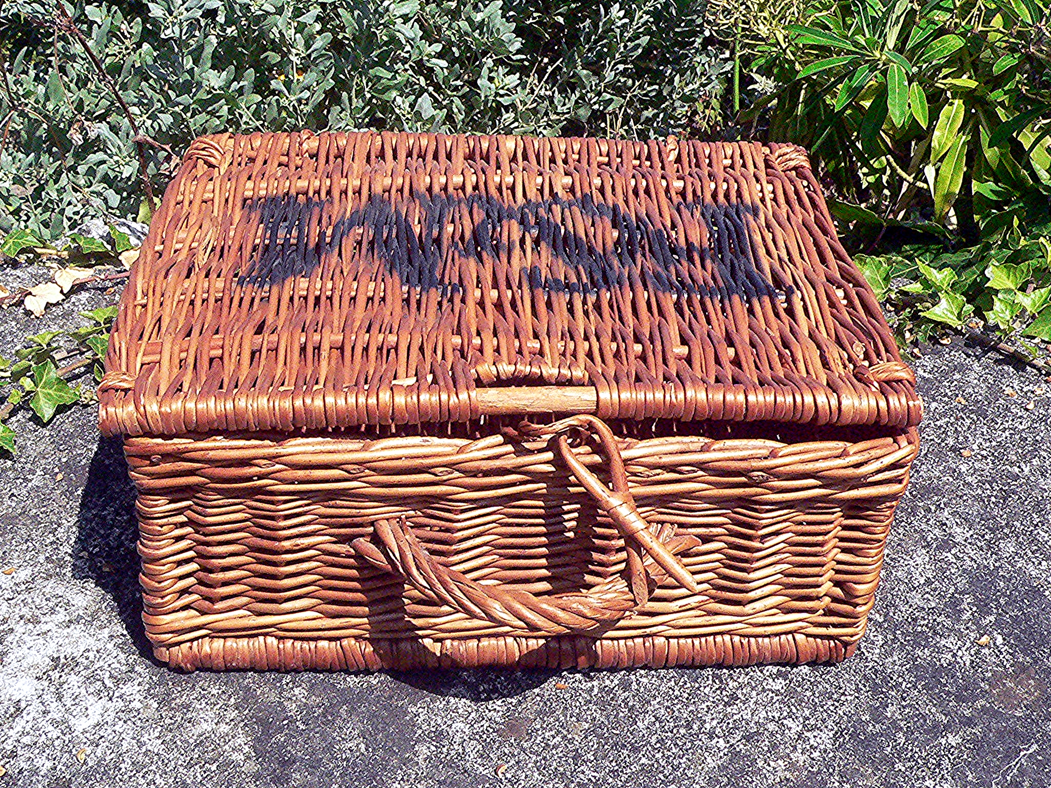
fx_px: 1093
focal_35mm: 36
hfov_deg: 51.4
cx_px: 526
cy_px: 394
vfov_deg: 39.7
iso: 400
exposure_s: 1/1000
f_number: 6.5
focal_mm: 6
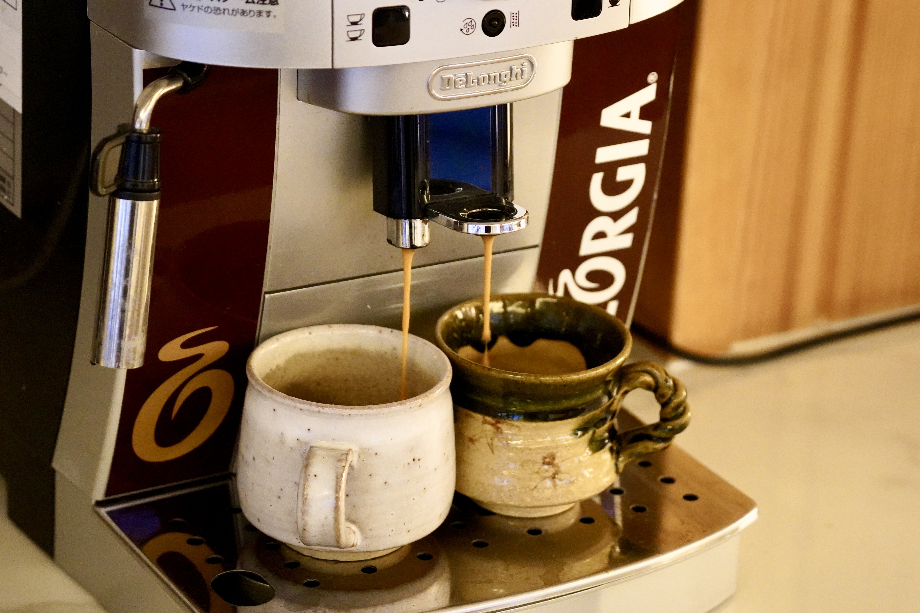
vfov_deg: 13.8
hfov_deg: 20.6
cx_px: 460
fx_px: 2530
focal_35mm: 99
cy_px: 306
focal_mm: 99
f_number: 5.6
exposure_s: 1/125
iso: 12800
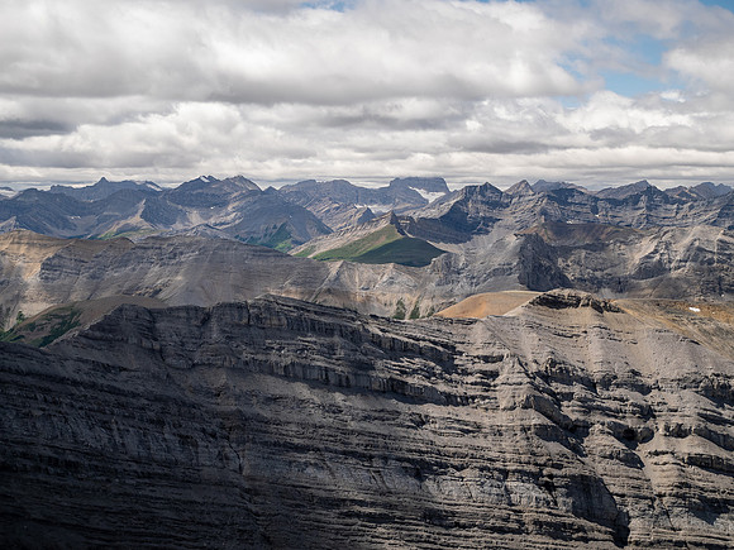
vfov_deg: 22.9
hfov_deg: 30.3
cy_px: 275
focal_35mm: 64
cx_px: 367
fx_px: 1357
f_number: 8
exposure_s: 1/125
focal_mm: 32
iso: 200
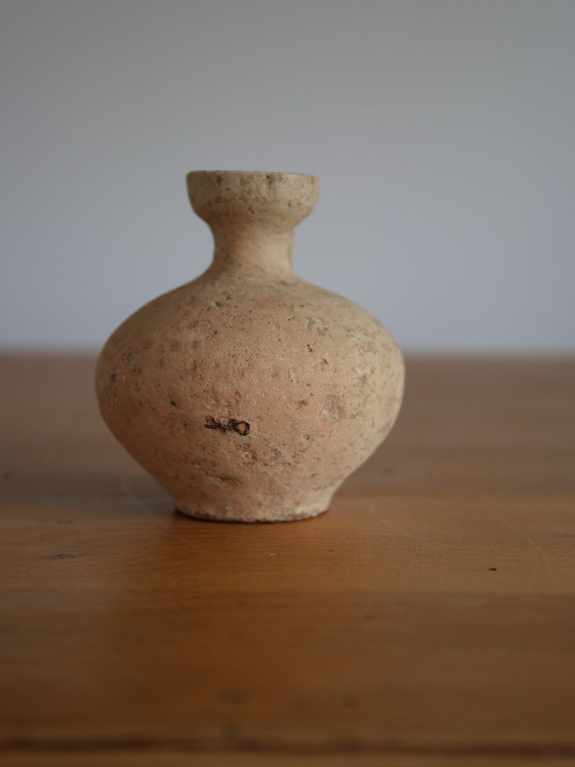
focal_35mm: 60
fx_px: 1329
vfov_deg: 32.2
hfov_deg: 24.4
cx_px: 288
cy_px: 384
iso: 200
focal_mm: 30
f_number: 2.8
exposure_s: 1/60
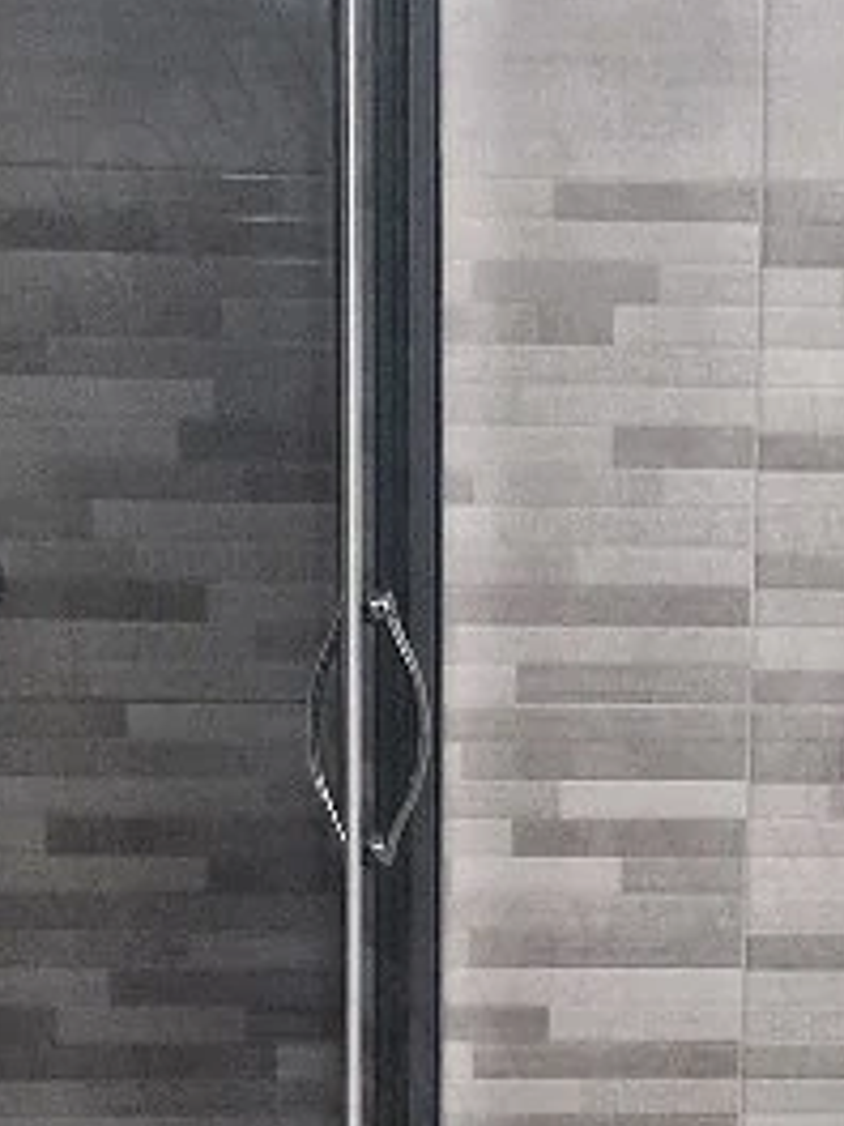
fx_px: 3771
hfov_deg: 12.7
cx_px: 784
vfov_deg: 16.5
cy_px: 1192
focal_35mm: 116
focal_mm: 5.54
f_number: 1.8
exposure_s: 1/100
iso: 500
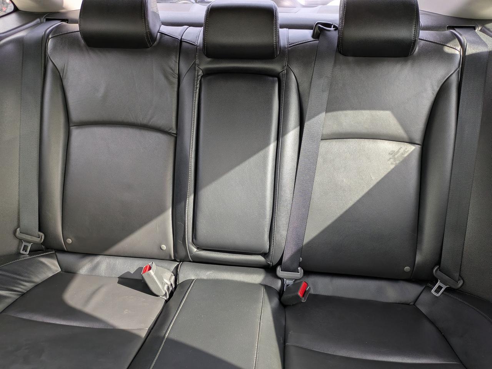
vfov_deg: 54.9
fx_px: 355
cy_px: 184
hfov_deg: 69.4
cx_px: 246
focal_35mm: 25
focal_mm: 5.43
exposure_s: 1/60
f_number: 1.89
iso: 54
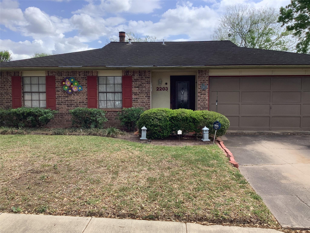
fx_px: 278
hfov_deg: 58.4
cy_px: 116
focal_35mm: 31
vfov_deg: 45.4
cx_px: 155
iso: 25
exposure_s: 1/599
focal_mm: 3.3
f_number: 2.4
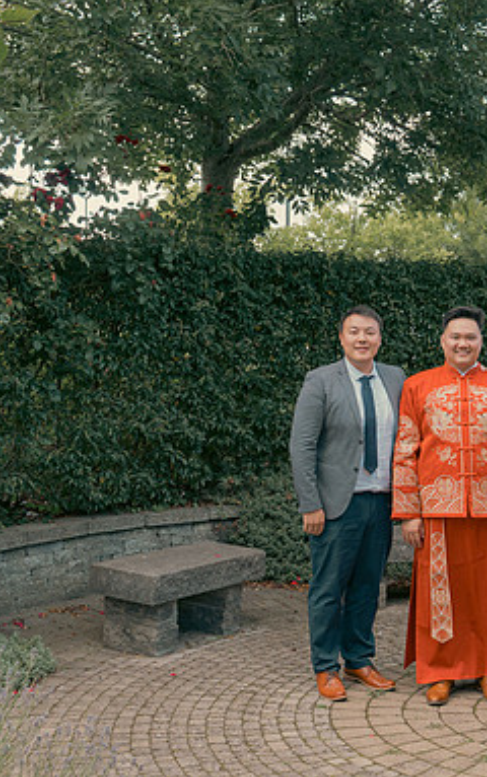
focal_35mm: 54
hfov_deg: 23.2
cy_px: 388
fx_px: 1145
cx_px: 465
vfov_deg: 37.5
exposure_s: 1/160
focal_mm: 35
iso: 400
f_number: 5.6
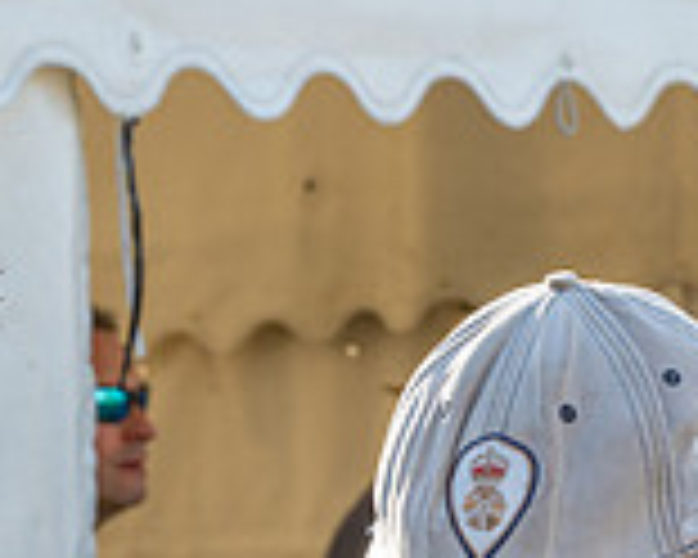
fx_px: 7003
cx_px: 70
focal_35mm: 339
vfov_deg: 4.5
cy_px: 973
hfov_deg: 5.7
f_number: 9
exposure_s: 1/25
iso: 50
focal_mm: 83
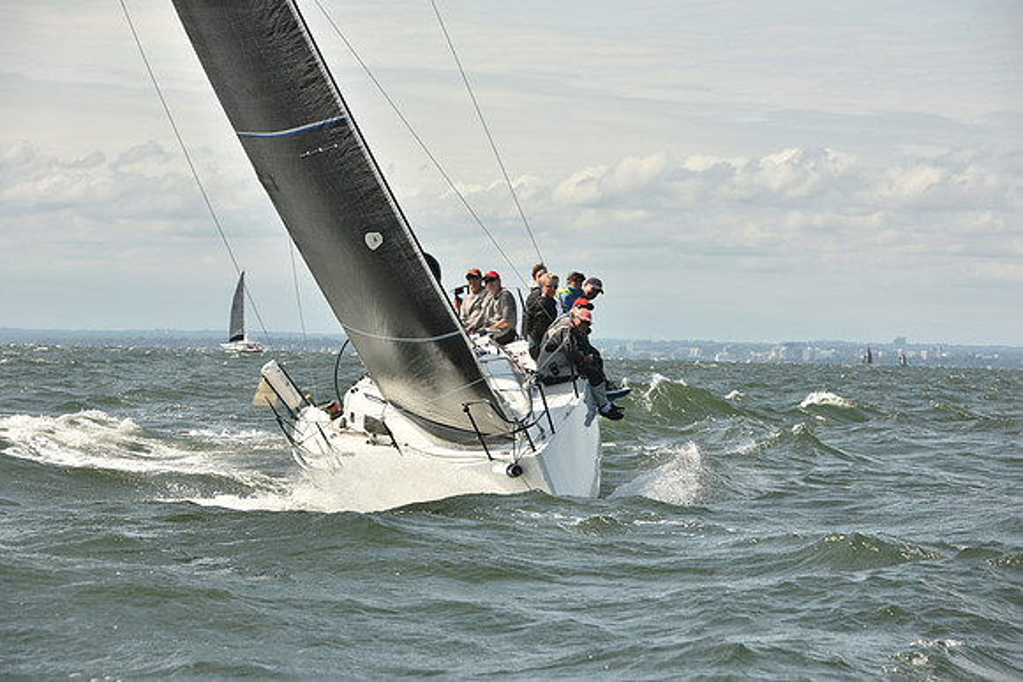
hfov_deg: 13.7
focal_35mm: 150
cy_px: 341
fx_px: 4263
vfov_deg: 9.2
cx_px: 512
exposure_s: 1/800
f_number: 9
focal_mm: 150
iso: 250
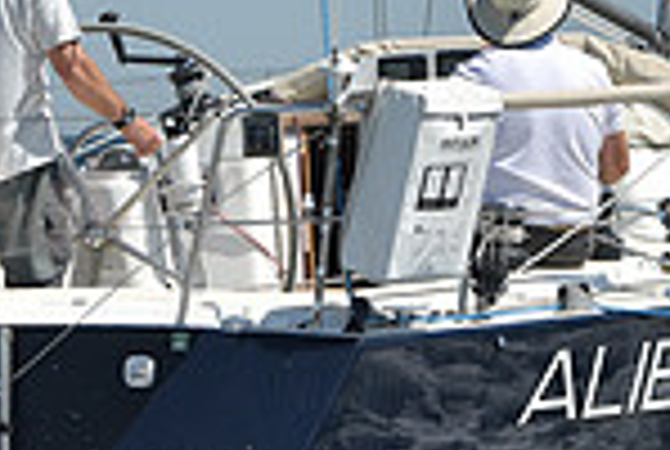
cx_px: 481
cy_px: -52
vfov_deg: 3.1
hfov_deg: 4.6
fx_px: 8410
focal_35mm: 451
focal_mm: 116
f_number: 8
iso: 250
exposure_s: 1/1250
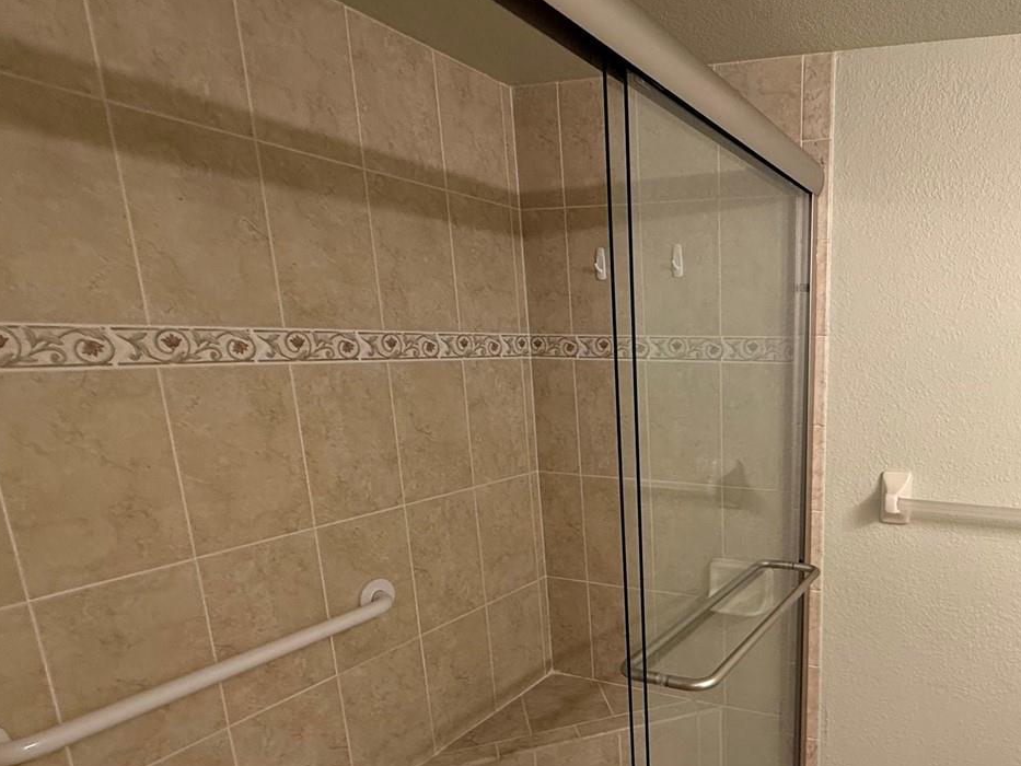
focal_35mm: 24
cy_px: 510
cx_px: 800
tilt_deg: -12.4
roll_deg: -0.7
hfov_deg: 65.8
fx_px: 708
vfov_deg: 55.7
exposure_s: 1/120
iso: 200
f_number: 2.2
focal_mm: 2.22
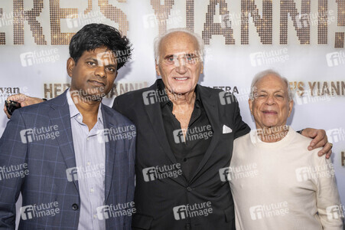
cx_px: 172
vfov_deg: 35.0
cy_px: 115
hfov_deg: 50.7
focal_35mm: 38
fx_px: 364
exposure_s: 1/200
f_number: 6.3
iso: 640
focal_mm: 38
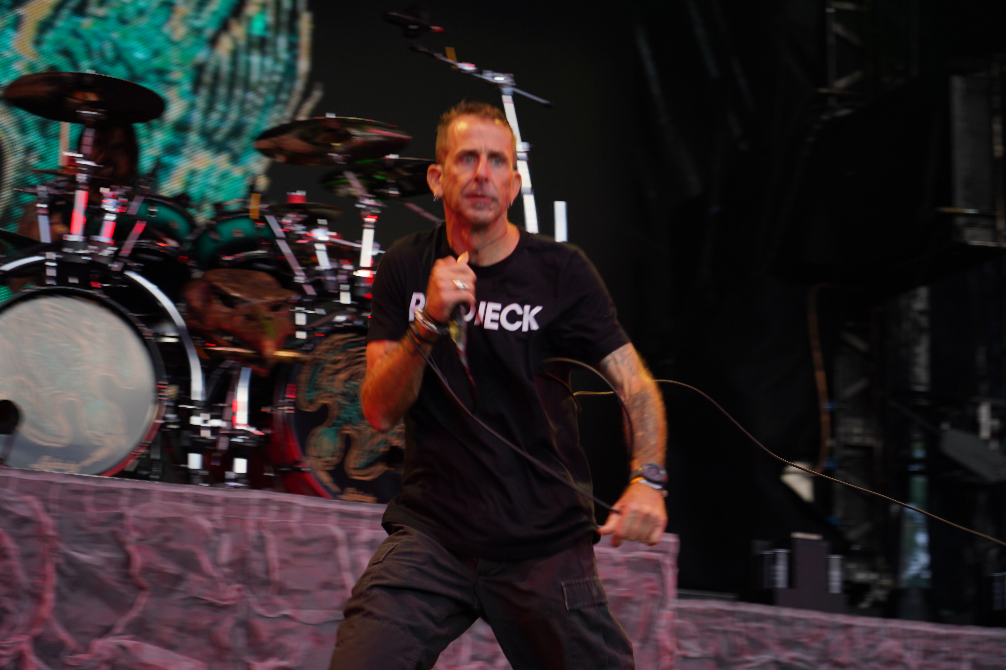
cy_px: 335
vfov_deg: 13.0
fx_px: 2934
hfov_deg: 19.5
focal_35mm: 105
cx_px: 503
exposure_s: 1/125
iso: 125
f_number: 4
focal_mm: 105
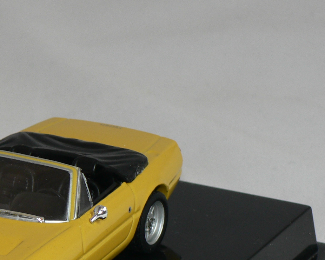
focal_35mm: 249
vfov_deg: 6.2
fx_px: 2395
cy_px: 222
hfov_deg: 7.7
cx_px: -11
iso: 80
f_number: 3.2
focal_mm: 16.9
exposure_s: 1/60
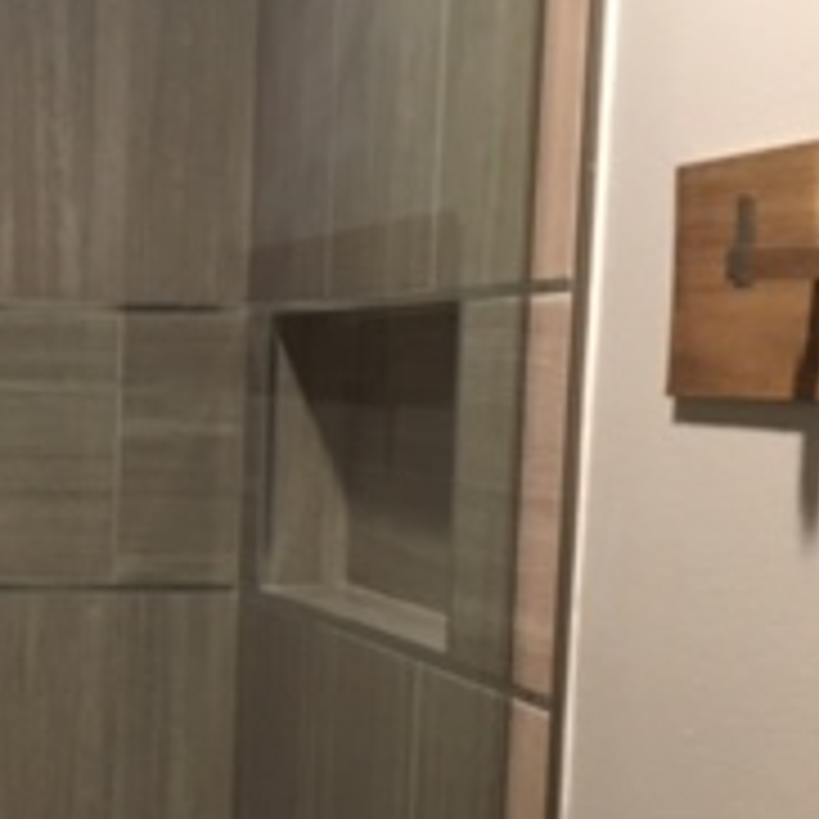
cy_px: 693
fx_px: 2409
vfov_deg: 19.0
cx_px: -171
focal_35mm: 90
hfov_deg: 18.3
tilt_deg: -8.6
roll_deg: -2.0
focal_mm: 4.15
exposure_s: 1/30
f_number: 2.2
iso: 160
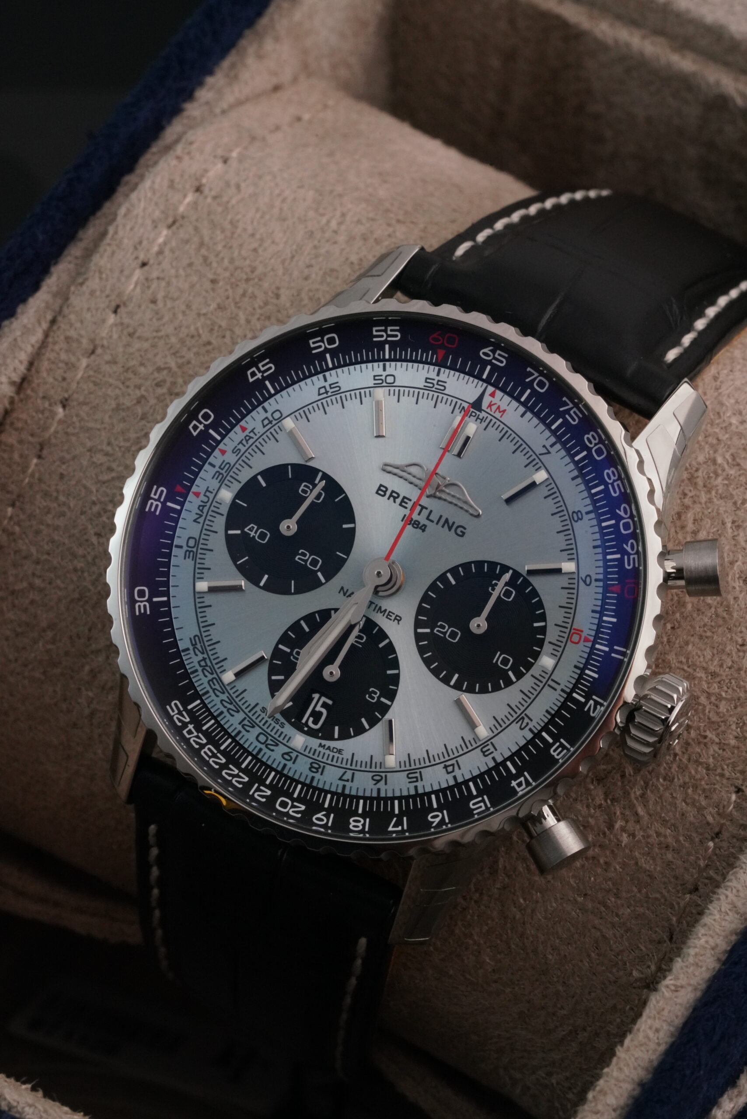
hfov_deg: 15.2
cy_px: 560
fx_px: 2800
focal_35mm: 90
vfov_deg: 22.6
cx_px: 374
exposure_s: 1/160
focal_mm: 90
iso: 5000
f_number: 22
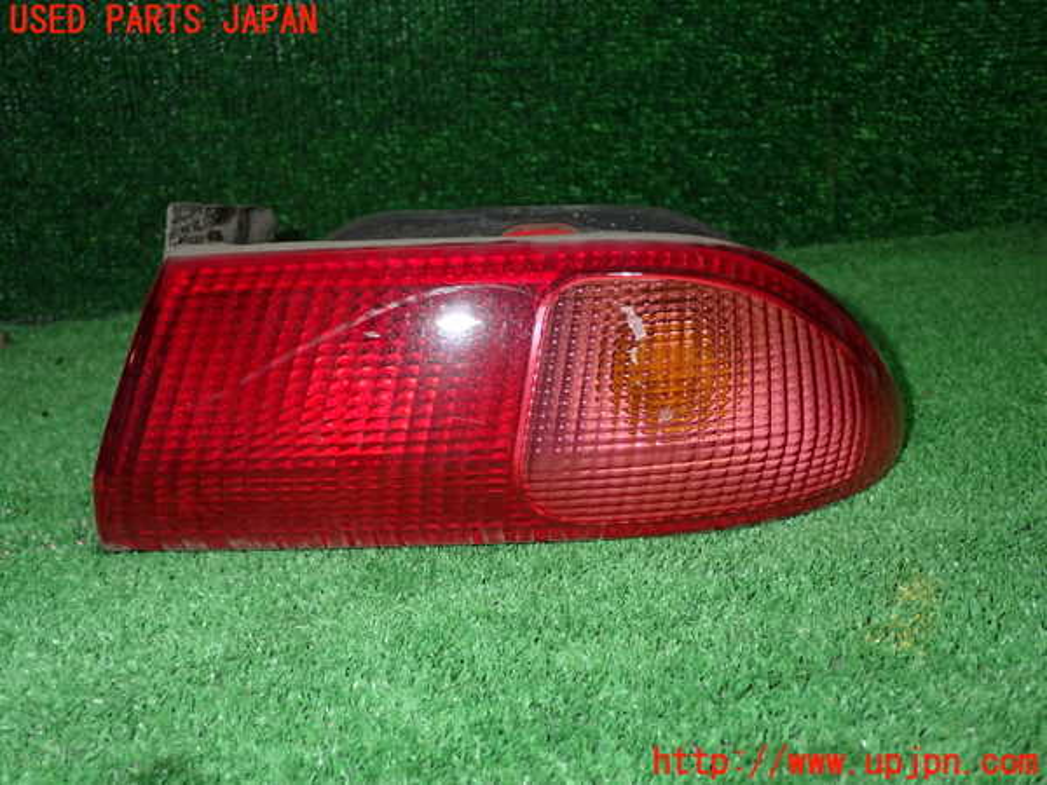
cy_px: 392
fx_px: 1089
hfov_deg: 51.4
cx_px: 524
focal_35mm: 36
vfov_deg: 39.7
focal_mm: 6.37
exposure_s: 1/40
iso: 400
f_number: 7.1
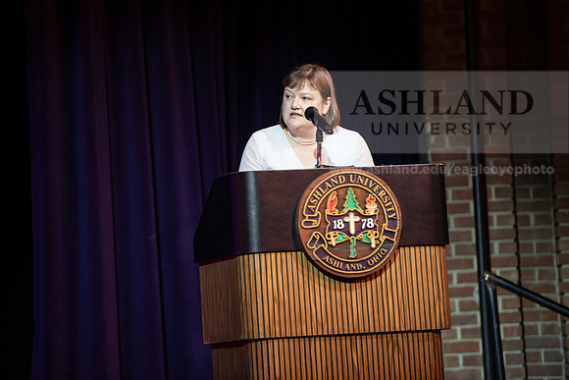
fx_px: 3162
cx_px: 284
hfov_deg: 10.3
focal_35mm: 200
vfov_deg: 6.9
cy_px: 190
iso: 1000
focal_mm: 200
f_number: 3.2
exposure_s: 1/200
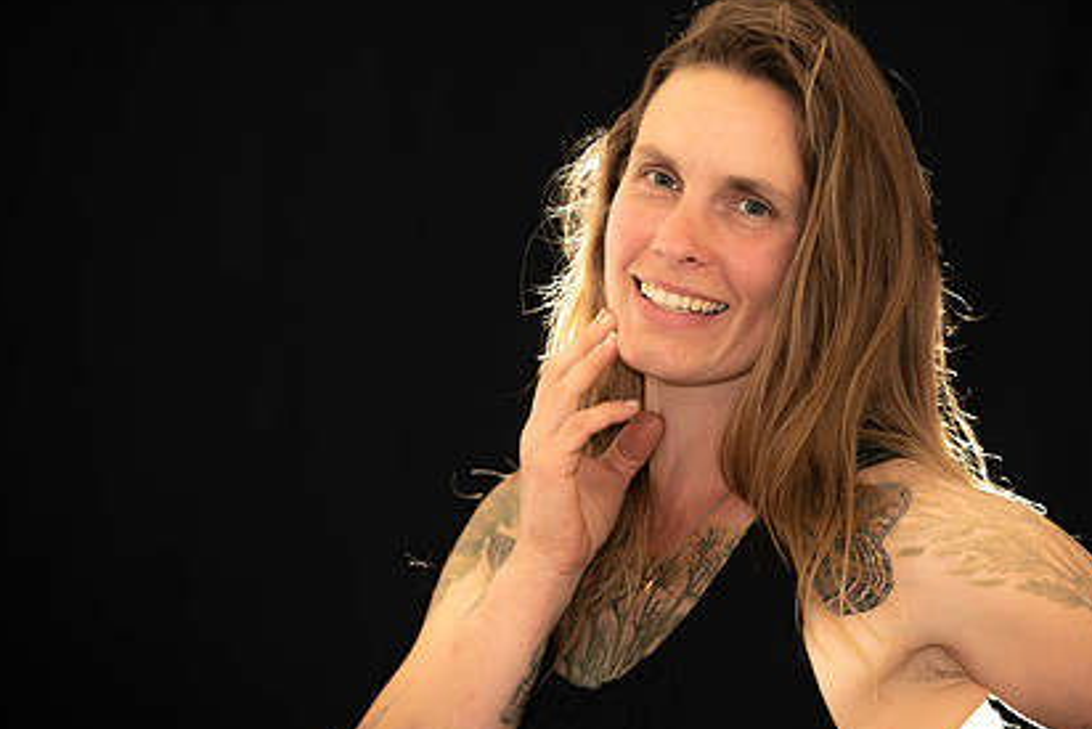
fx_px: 5128
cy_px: 327
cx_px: 649
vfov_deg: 8.1
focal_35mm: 169
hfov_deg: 12.2
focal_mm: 120
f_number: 2.8
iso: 50
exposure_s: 1/30
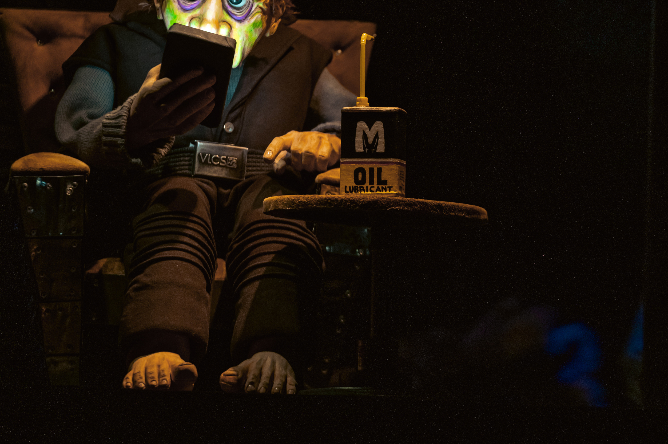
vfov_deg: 4.4
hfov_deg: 6.5
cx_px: 206
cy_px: 109
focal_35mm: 315
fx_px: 5841
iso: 1000
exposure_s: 1/125
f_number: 4
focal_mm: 200
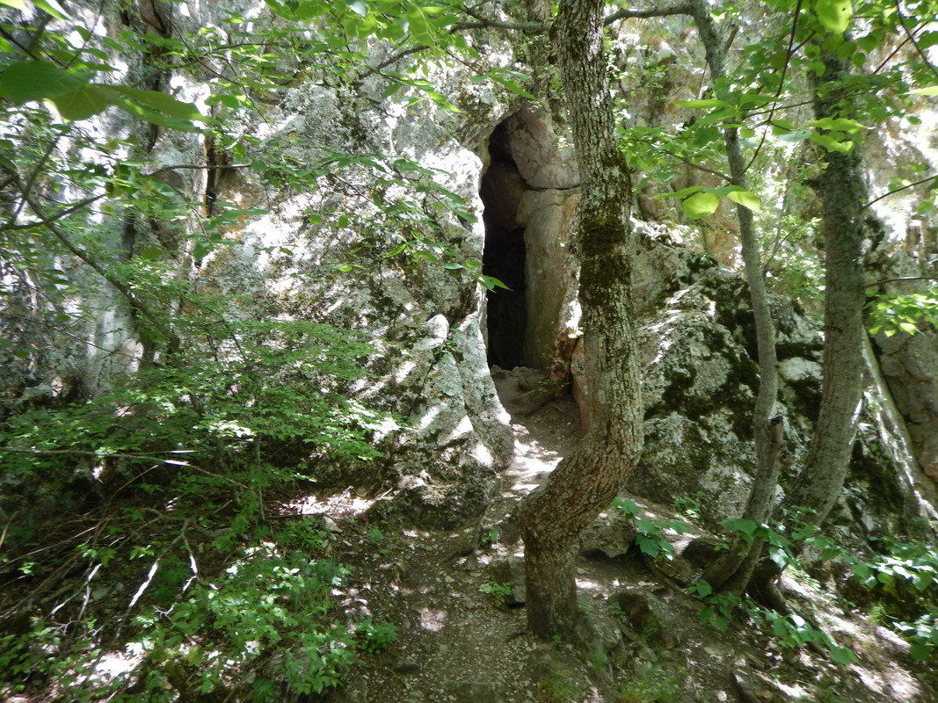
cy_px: 352
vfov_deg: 56.8
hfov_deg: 71.6
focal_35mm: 24
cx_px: 469
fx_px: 650
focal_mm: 4.3
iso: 125
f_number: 2.8
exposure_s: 1/100
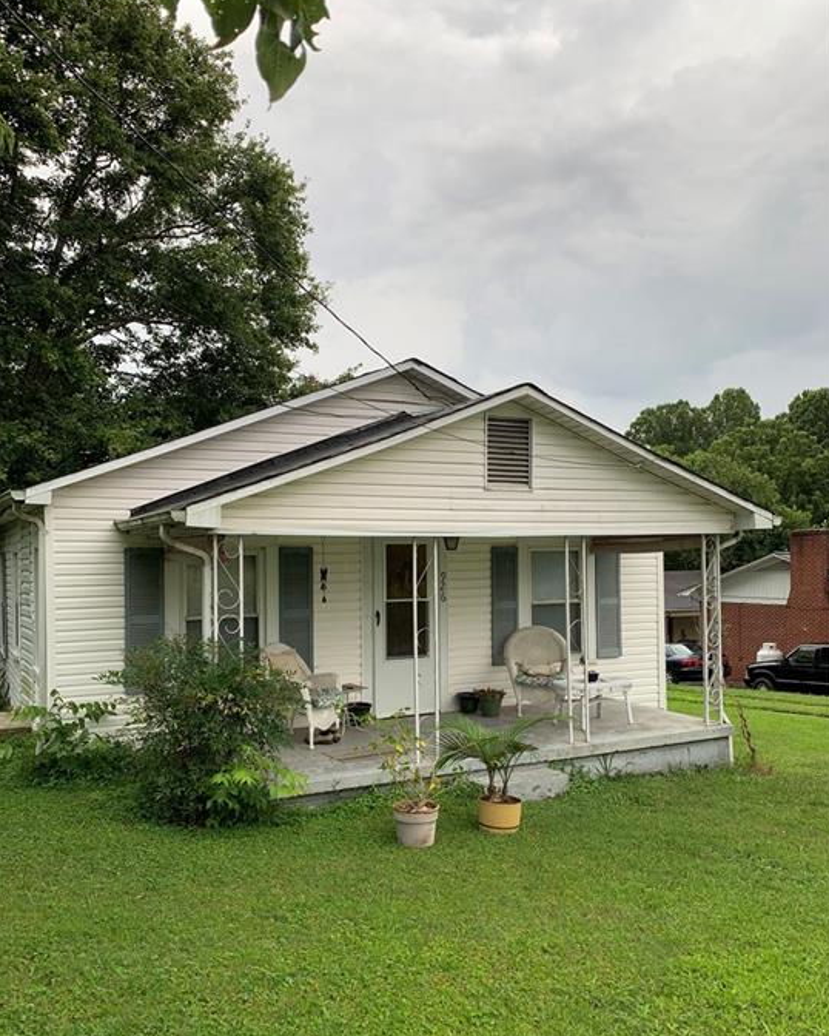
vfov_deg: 60.3
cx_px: 393
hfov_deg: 50.0
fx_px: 889
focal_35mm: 29
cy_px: 572
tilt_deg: +0.6
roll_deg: +0.3
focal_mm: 4.25
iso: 25
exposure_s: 1/249
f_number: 1.8
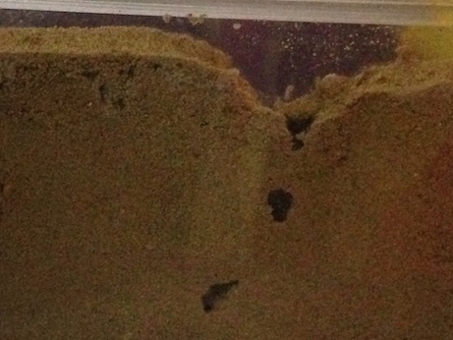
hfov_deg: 20.1
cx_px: -49
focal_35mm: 93
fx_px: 1217
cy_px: 170
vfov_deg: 15.9
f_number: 2.4
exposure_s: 1/15
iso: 800
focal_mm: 4.12
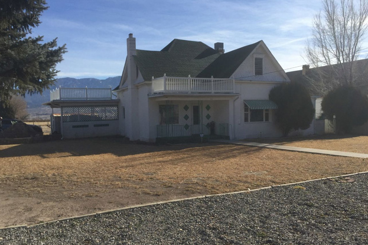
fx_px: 317
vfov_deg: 42.2
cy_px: 136
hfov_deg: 60.3
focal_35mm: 31
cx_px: 181
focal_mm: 4.15
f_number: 2.2
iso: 32
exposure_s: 1/3049
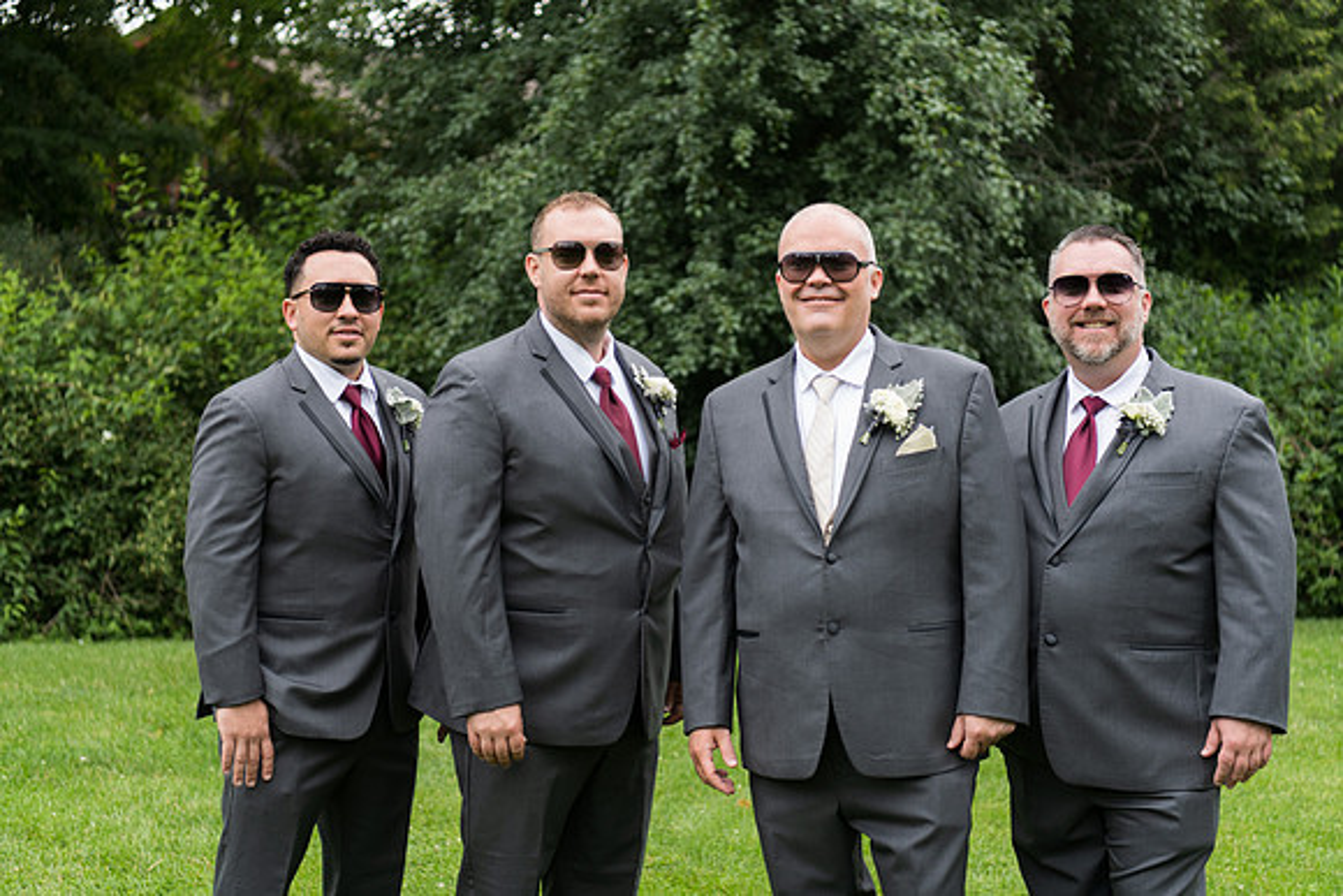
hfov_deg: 34.5
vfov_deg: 23.4
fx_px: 2164
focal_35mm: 58
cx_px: 672
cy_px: 448
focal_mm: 58
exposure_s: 1/500
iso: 160
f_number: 2.8
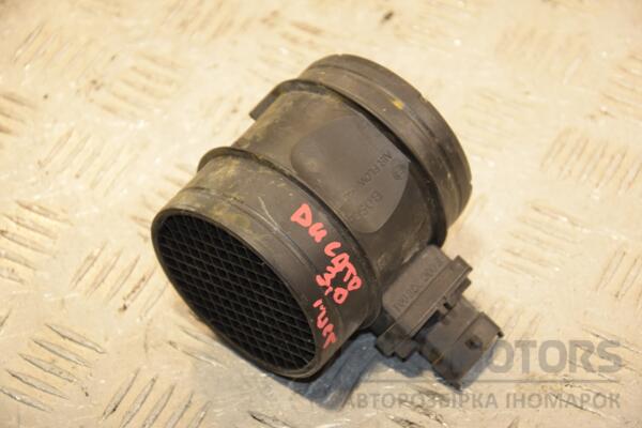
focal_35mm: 120
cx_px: 321
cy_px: 214
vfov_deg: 11.4
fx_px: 2140
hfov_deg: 17.1
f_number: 5.3
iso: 800
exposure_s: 1/200
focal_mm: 80
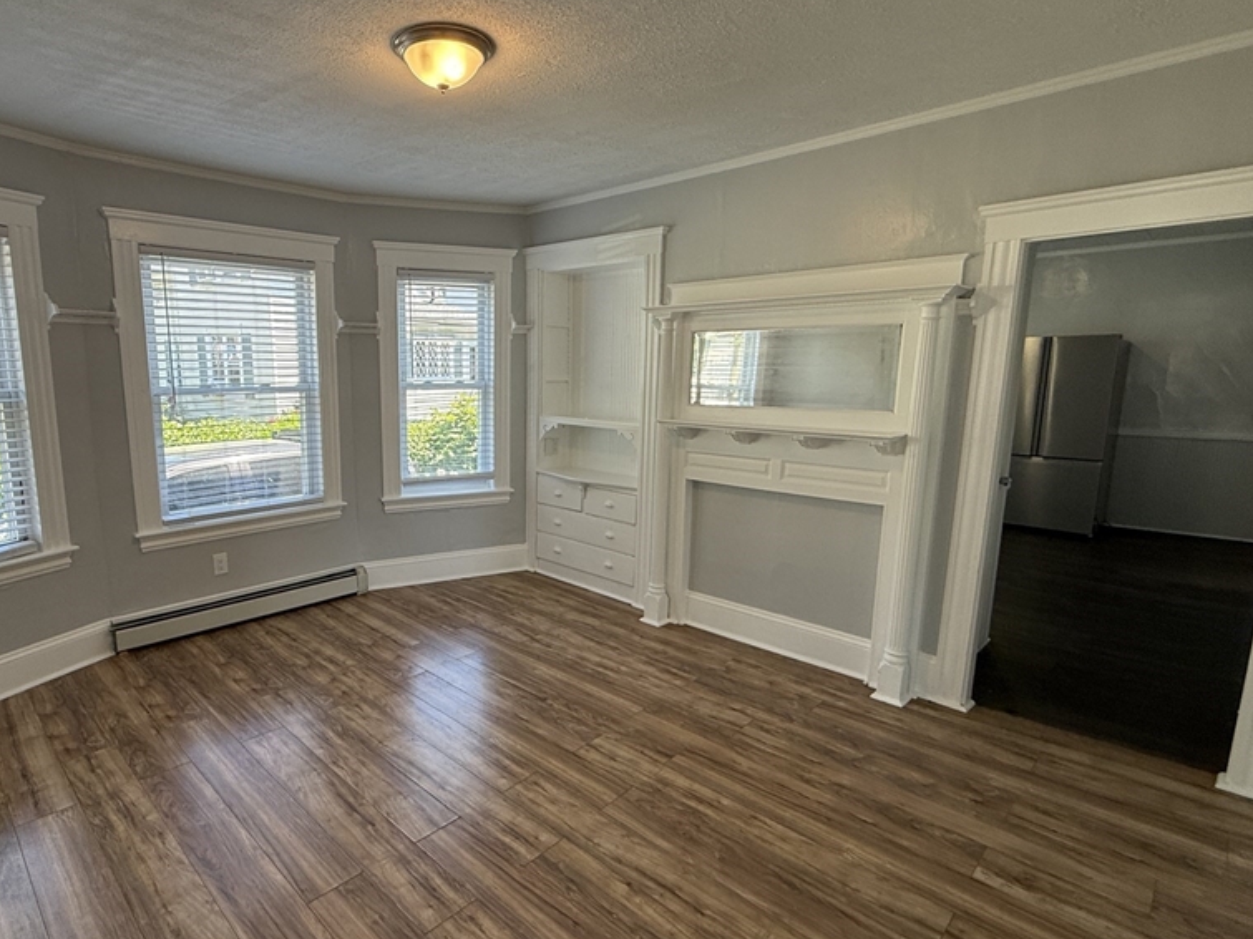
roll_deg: -0.1
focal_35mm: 19
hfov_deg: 83.7
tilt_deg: -9.9
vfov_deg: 68.7
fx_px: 688
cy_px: 483
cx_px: 503
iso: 80
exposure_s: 1/120
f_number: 2.2
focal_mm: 2.22
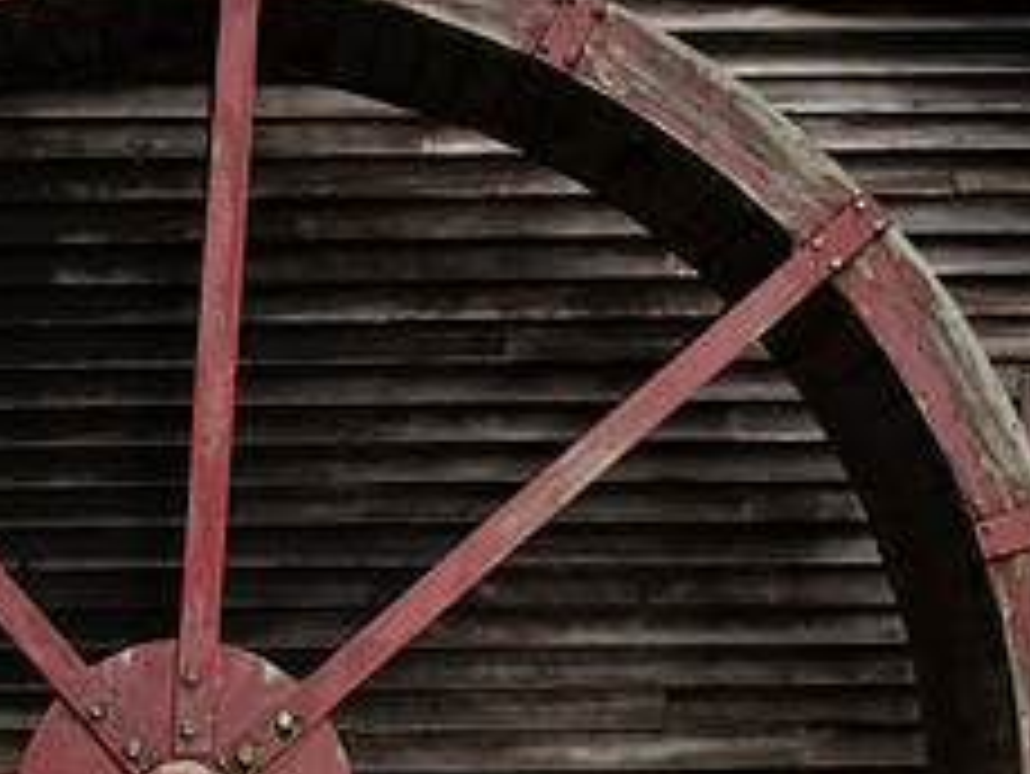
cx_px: 202
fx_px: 2977
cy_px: 774
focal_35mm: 100
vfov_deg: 14.6
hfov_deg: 19.4
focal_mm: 32
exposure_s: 1/250
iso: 100
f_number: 2.8
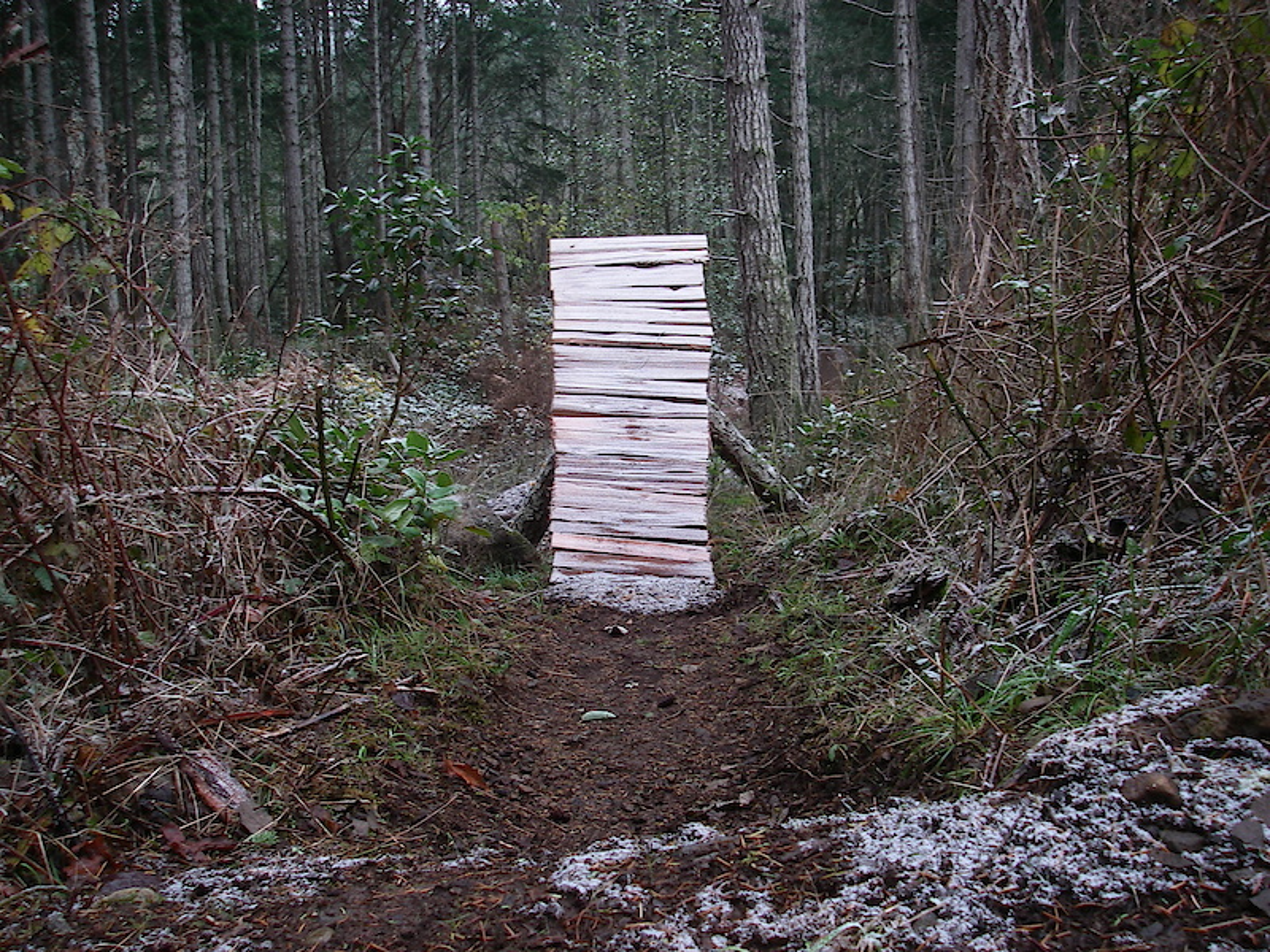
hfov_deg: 49.0
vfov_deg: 37.7
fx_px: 1394
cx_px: 635
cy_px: 476
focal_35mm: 38
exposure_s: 1/50
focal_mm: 6.3
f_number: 3.3
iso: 64
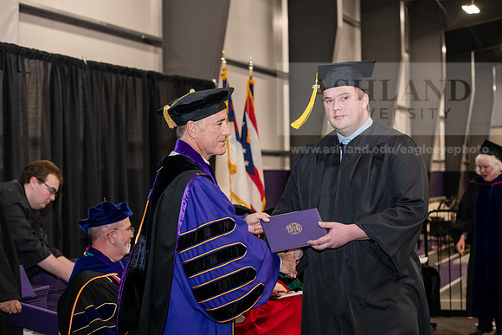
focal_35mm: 70
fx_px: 976
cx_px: 251
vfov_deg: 19.5
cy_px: 168
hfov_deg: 28.8
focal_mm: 70
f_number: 5
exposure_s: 1/200
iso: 2500
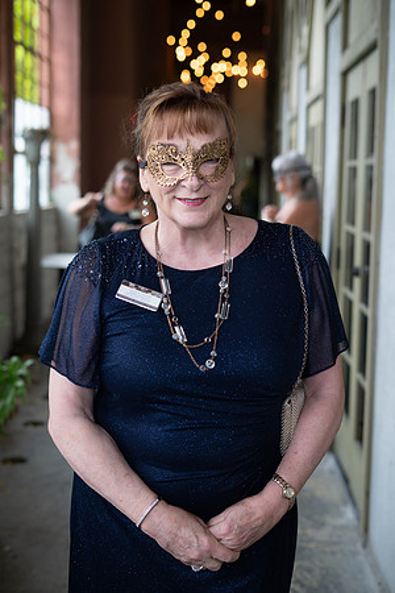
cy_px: 296
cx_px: 198
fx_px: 823
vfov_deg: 39.6
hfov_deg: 27.0
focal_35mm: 50
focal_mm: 50
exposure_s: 1/100
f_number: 2.8
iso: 400
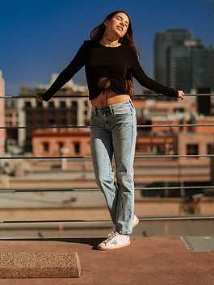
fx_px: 585
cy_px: 112
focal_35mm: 71
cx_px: 115
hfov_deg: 20.7
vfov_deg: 27.3
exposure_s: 1/8000
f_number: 1.8
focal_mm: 58
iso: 50
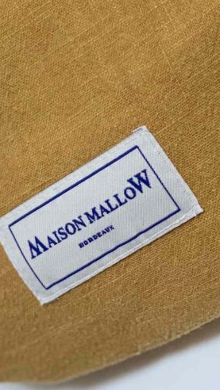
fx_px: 1223
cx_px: 98
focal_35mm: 118
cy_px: 134
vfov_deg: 18.1
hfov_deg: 10.3
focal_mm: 6
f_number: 2
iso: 250
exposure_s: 1/68
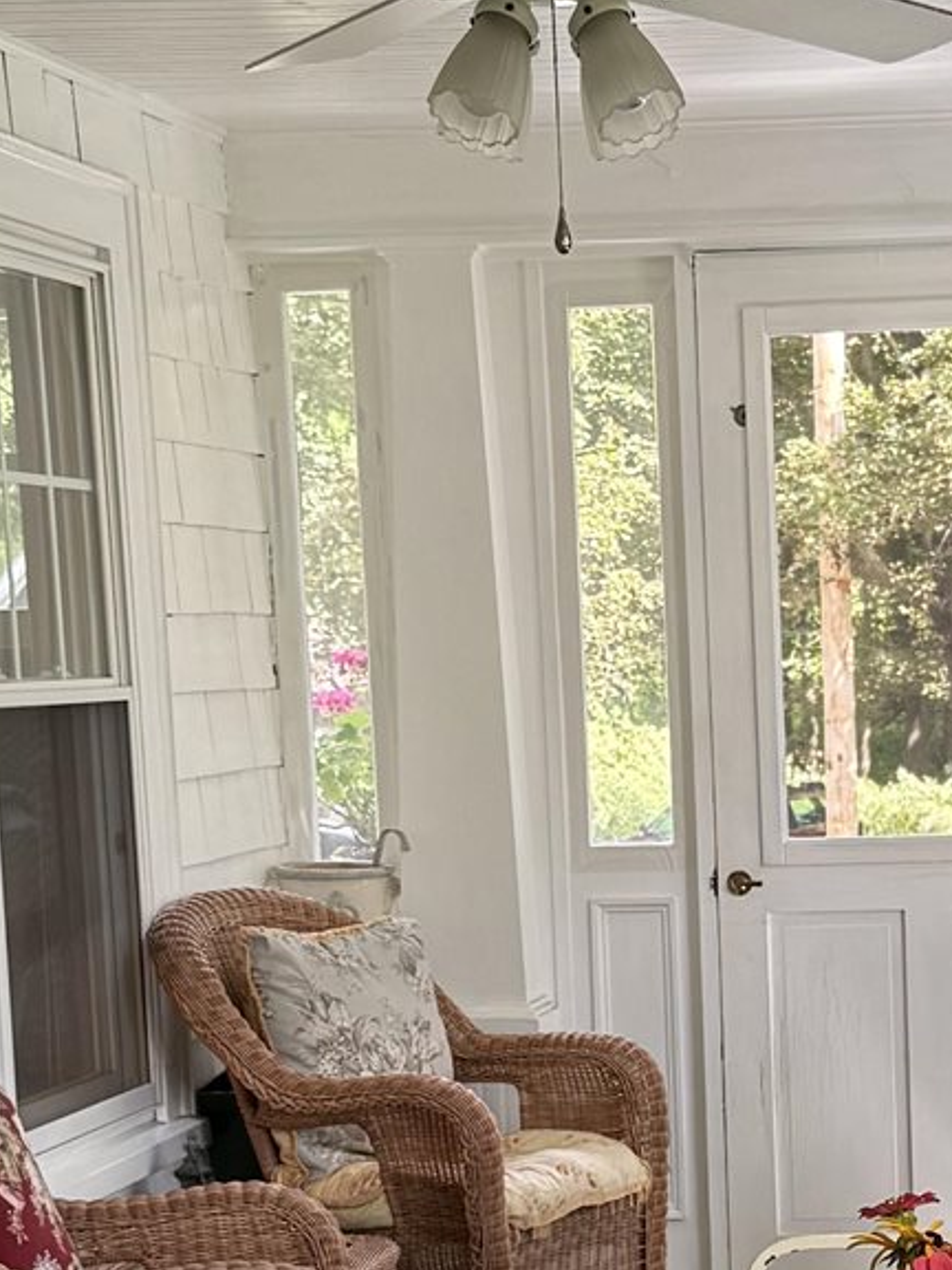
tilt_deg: -7.7
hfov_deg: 15.2
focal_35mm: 96
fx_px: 3520
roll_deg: +1.0
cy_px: 1138
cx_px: 862
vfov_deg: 20.1
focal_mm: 6.76
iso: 64
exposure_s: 1/121
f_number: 1.78
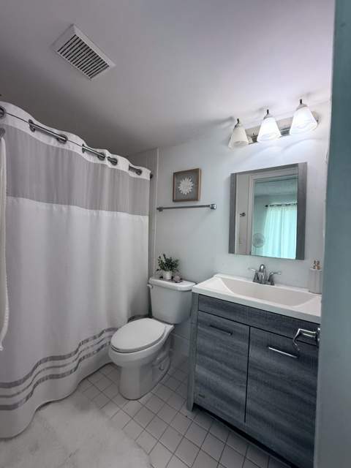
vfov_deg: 102.1
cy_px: 234
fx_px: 189
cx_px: 176
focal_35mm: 14
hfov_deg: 85.7
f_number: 2.2
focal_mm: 2.22
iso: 200
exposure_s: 1/60
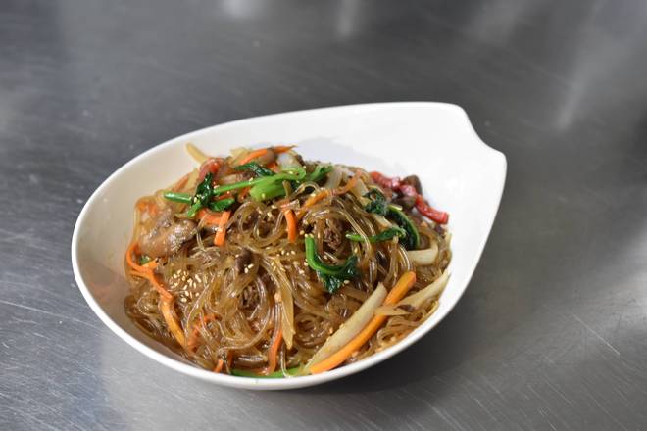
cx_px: 324
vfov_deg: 25.8
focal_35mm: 52
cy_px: 216
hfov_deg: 37.9
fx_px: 943
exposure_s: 1/60
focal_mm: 35
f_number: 2.8
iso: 800
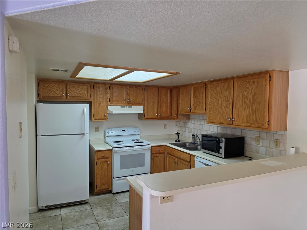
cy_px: 115
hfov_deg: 73.9
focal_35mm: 23
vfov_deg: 58.9
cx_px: 154
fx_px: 204
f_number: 1.4
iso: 200
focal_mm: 6.5
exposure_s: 1/120
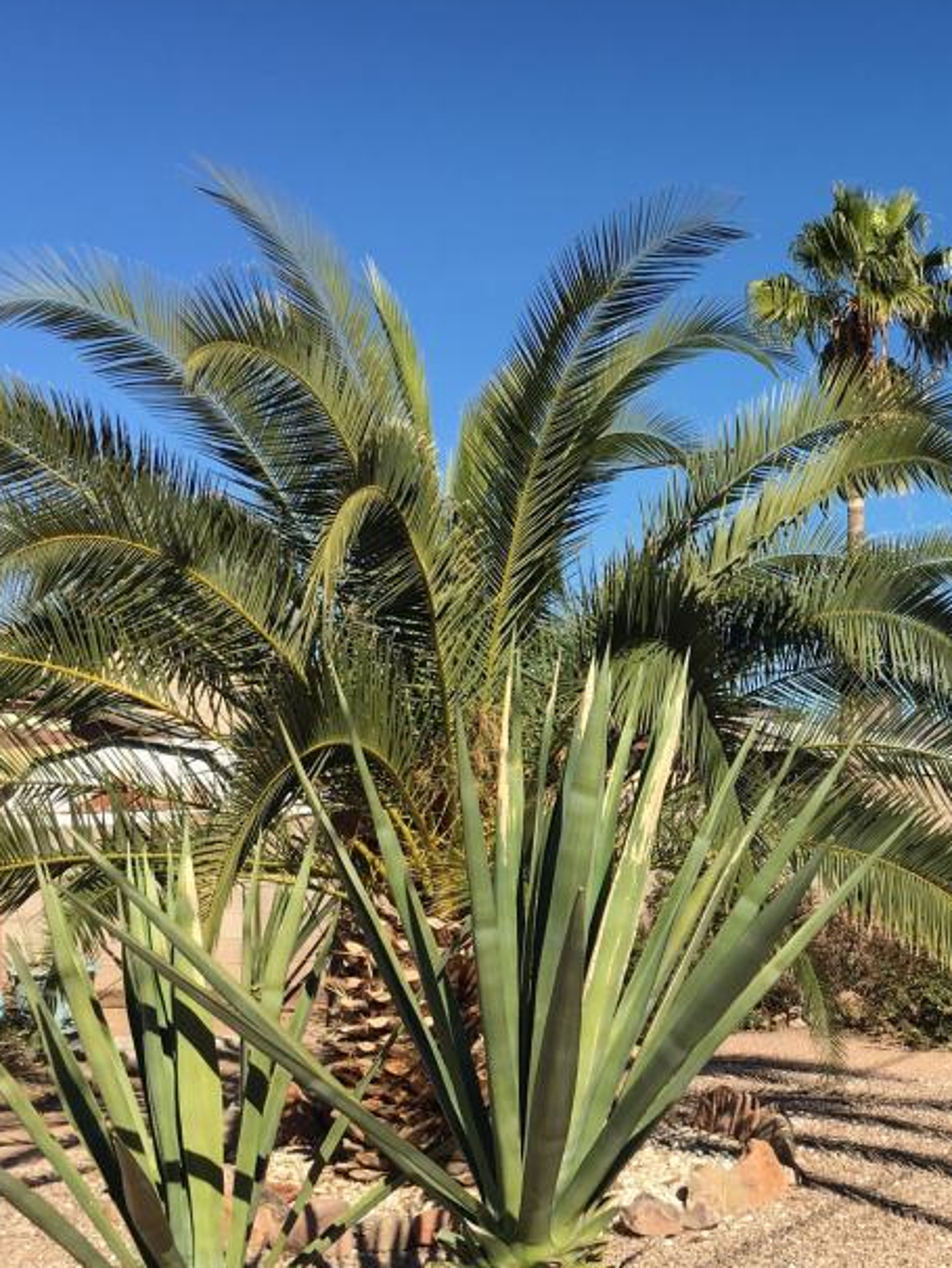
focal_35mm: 49
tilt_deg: +1.5
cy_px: 783
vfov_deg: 38.7
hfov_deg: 28.6
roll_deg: +1.5
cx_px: 847
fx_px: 1796
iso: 25
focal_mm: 4.15
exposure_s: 1/1637
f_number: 2.2
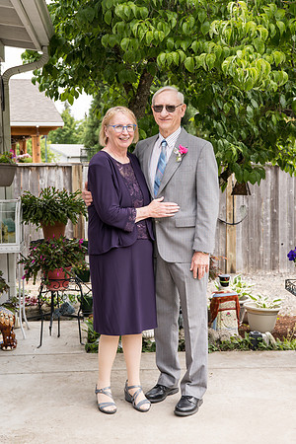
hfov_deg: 24.2
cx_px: 148
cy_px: 222
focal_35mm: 56
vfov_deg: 35.6
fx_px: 691
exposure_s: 1/500
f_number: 5
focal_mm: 56
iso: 400
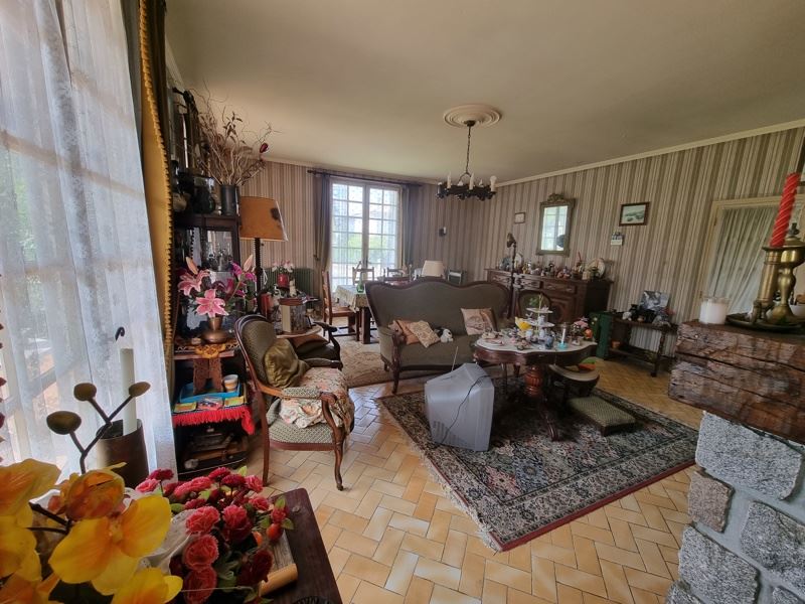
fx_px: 302
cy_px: 302
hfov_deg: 106.2
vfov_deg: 89.9
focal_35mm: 13
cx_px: 402
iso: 50
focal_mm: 2.2
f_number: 2.2
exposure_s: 1/50
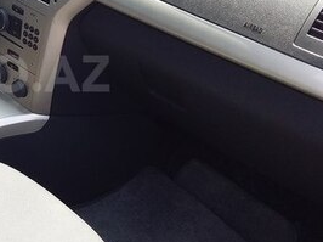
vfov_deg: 19.0
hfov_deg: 24.0
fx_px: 718
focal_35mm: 77
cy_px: 74
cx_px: -15
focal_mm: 3.3
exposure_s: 1/153
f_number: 2.2
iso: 40
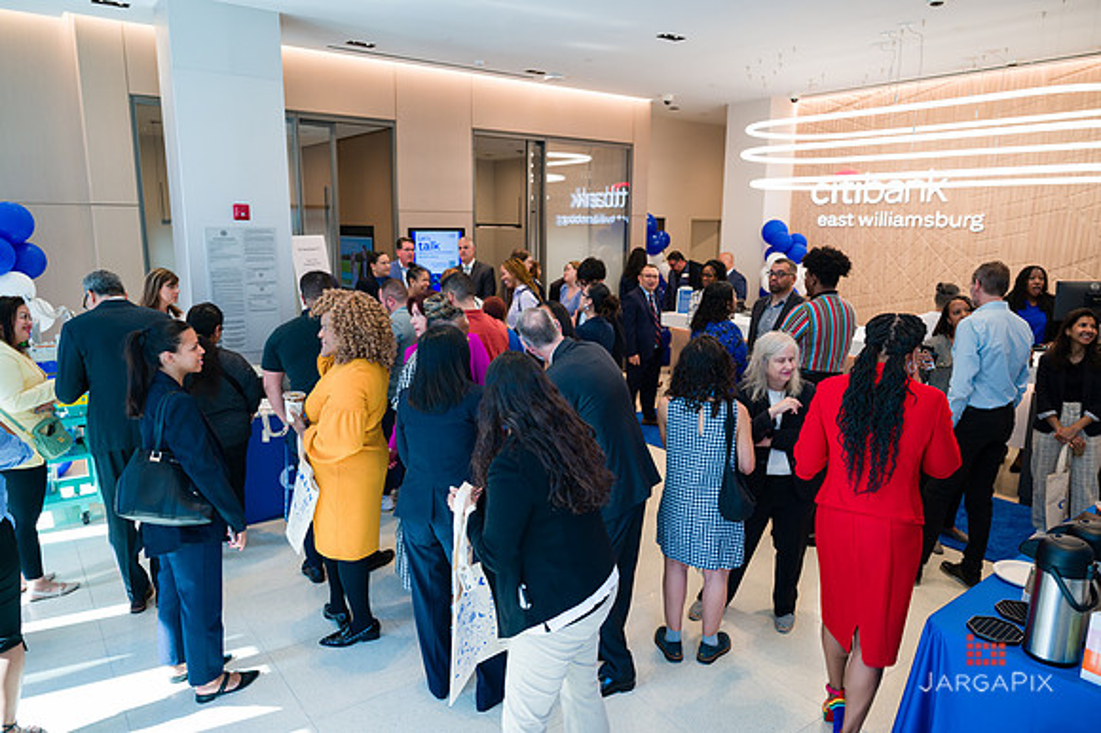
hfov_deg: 73.5
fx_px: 738
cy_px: 366
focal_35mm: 24
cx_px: 550
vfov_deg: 52.8
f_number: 3.2
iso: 400
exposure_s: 1/200
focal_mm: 24
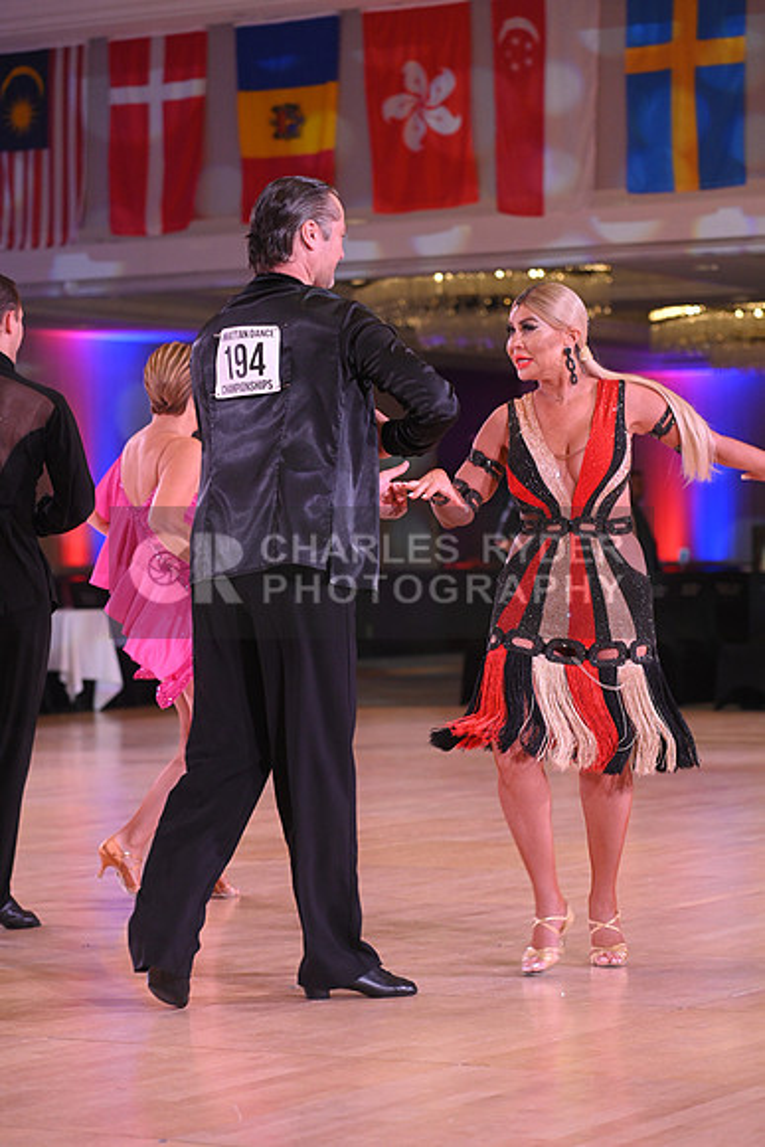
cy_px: 574
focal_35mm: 102
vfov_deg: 20.0
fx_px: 3249
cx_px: 382
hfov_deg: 13.4
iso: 2500
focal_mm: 102
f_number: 4.5
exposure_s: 1/320
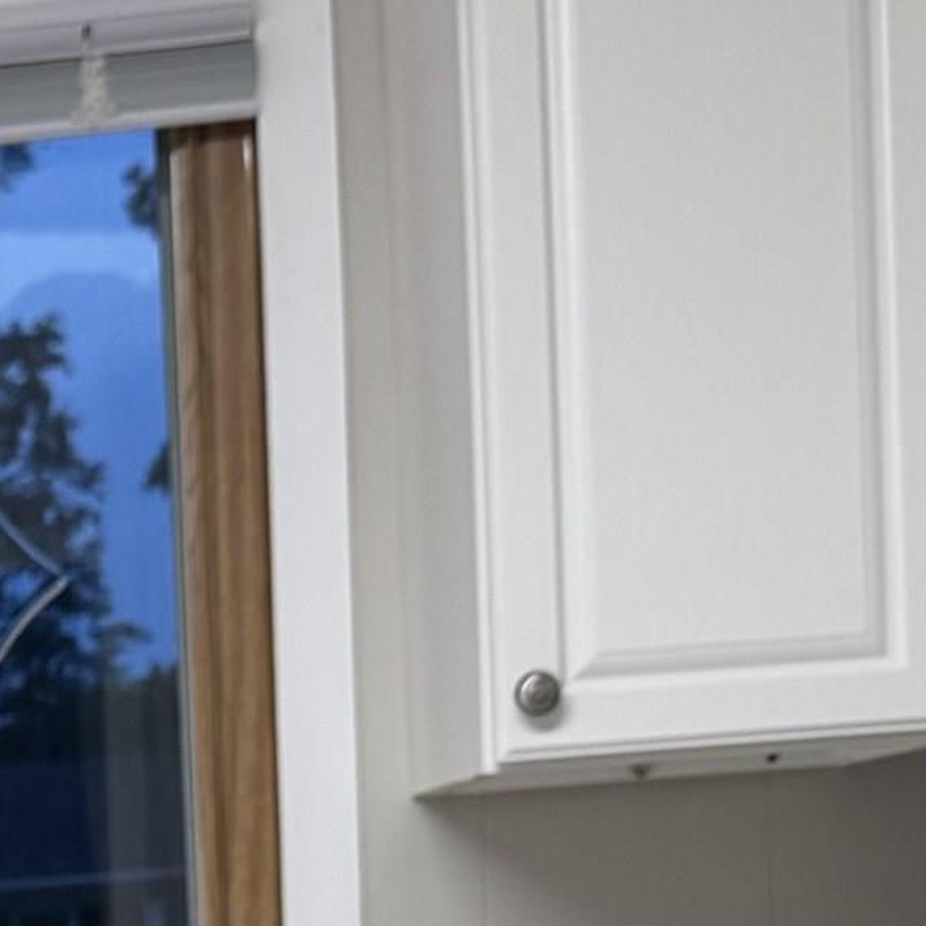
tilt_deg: -4.2
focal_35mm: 113
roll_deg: +3.4
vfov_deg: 14.5
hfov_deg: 14.3
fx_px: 3420
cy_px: 1358
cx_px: -506
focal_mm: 6.76
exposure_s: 1/120
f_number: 1.78
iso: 160
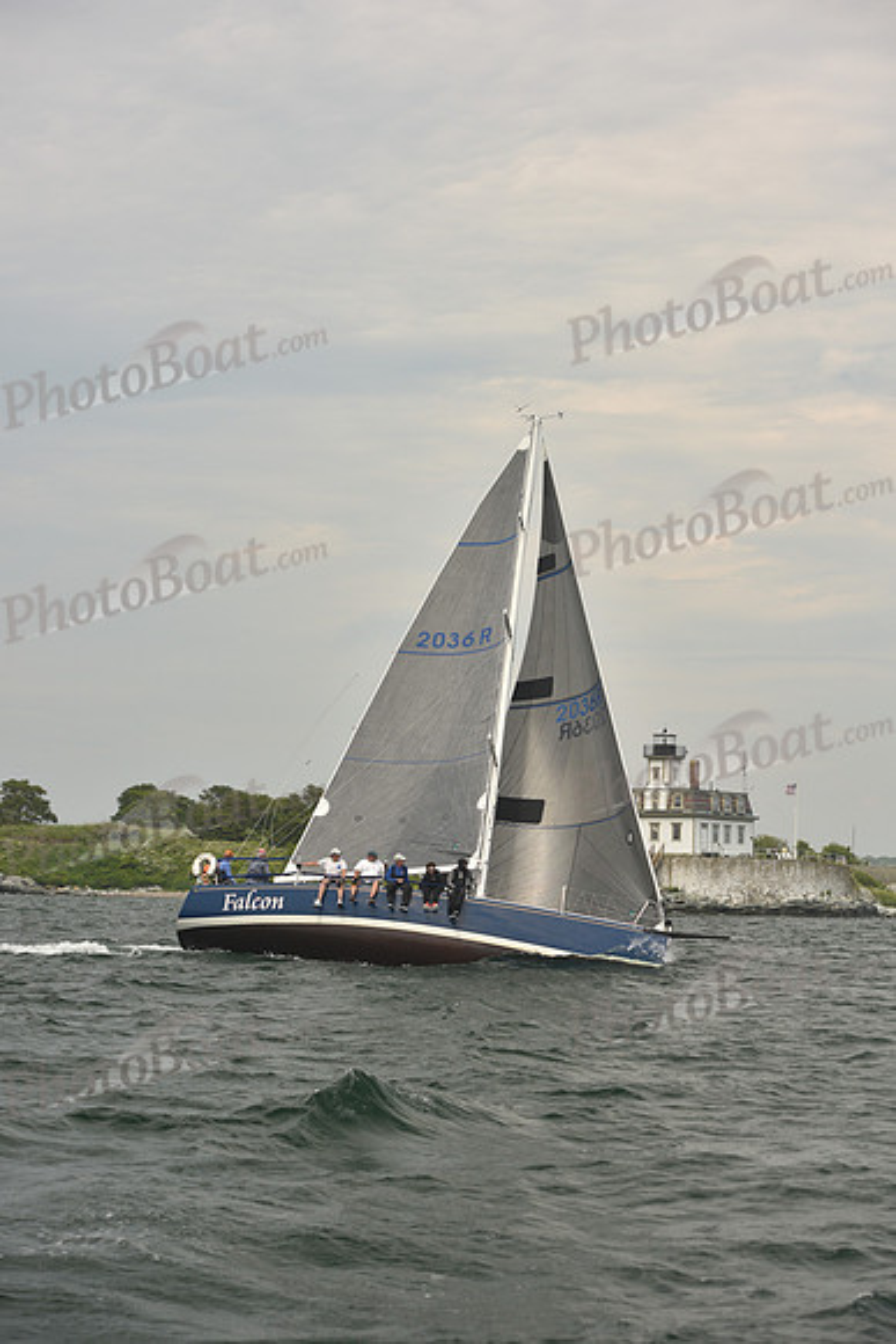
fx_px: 2612
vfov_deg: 28.8
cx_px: 448
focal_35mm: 70
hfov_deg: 19.5
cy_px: 672
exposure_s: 1/500
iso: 250
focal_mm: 70
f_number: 6.3
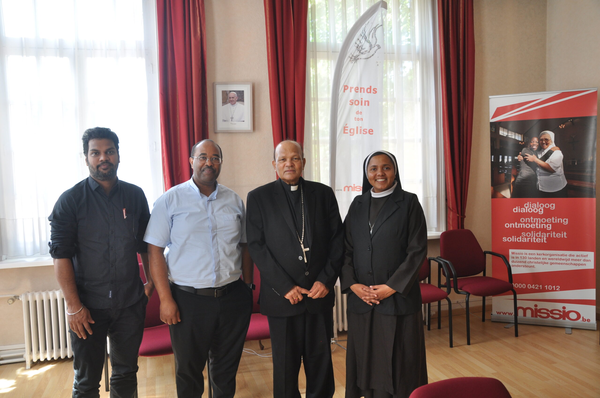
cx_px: 300
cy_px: 199
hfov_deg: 57.3
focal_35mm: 33
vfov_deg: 39.9
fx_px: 549
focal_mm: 22
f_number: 5.6
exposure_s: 1/30
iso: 360
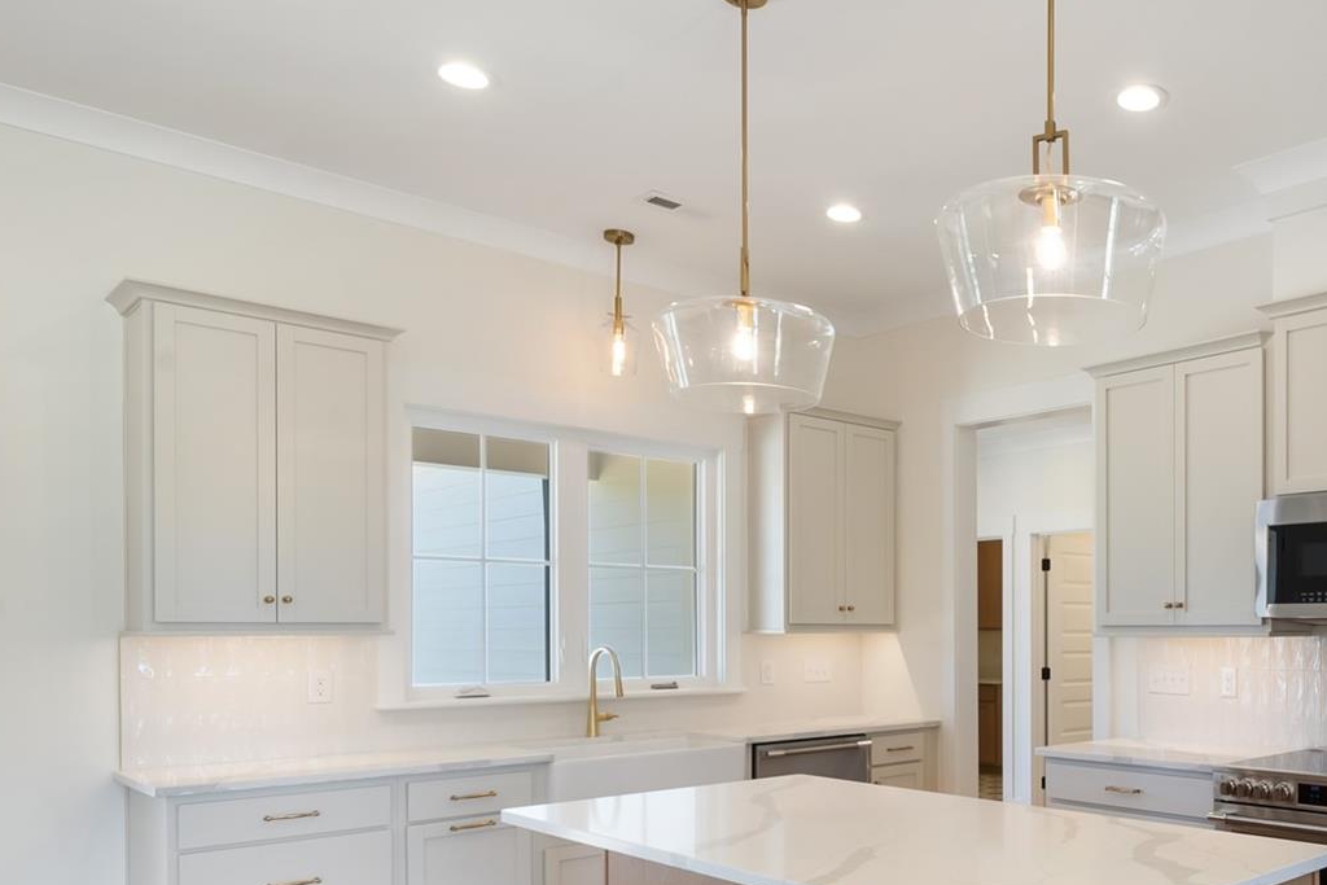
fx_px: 1032
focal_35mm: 28
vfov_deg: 45.3
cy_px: 625
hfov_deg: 59.1
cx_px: 1105
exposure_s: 1/1.67
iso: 100
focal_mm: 14
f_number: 11
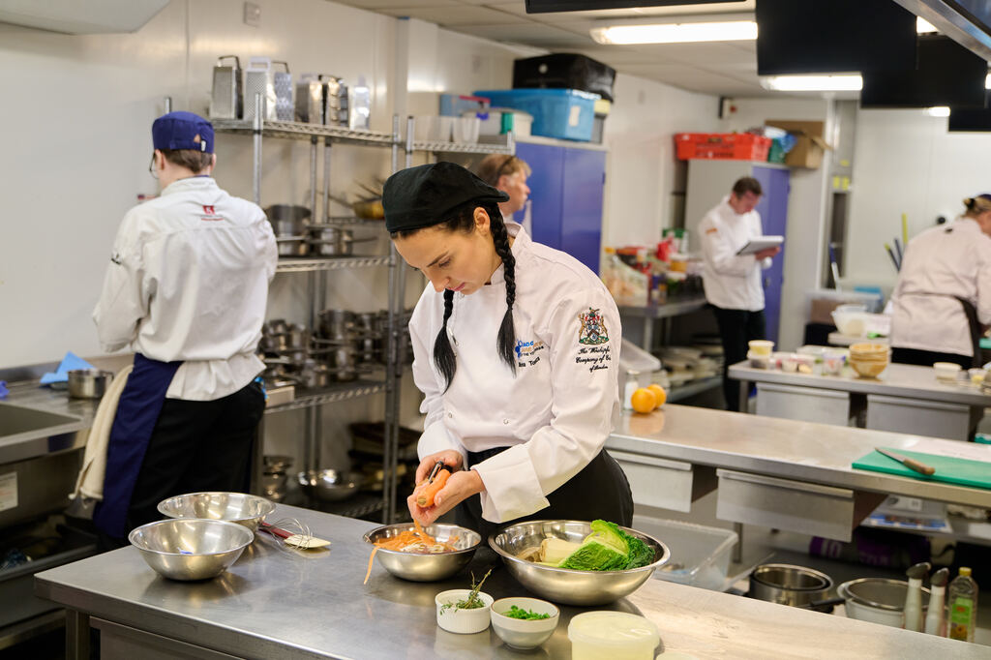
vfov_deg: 29.8
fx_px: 1238
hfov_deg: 43.6
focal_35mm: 45
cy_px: 330
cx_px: 496
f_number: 3.2
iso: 1250
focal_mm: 45
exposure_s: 1/200
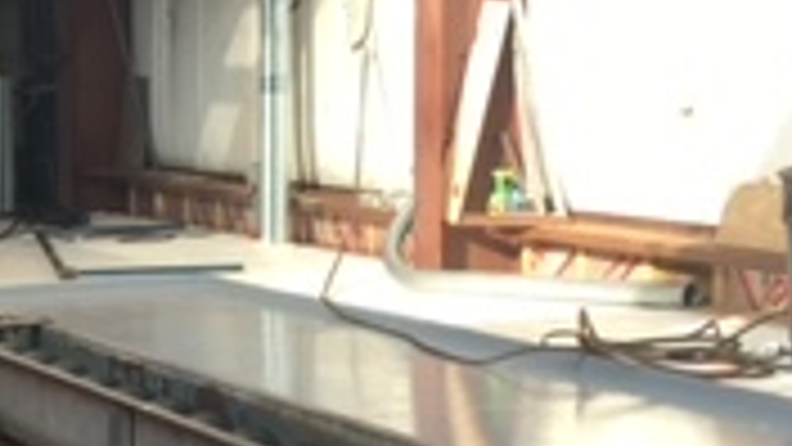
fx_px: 2415
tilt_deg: -8.6
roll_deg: +2.6
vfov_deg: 10.4
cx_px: -270
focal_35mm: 115
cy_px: 487
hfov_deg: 17.4
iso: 25
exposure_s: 1/392
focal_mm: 4.15
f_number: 2.2
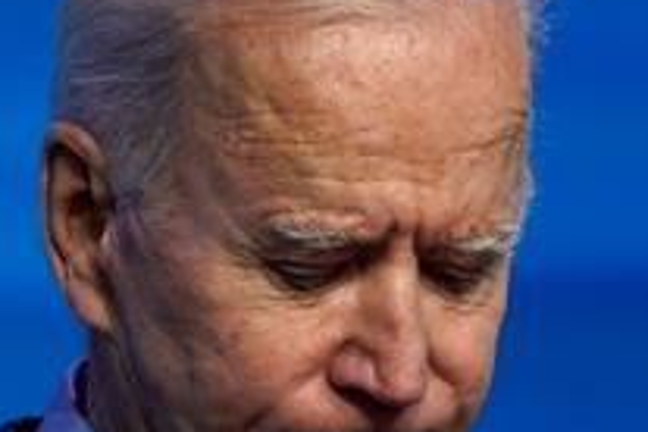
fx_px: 22606
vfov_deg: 1.1
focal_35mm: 1256
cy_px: 283
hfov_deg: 1.6
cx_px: 460
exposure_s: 1/200
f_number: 5.6
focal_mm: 400
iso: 1600
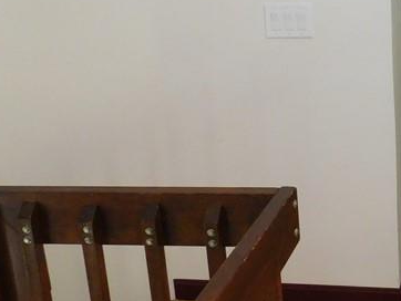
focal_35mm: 65
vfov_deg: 22.4
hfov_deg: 26.8
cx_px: 465
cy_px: 73
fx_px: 753
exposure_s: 1/25
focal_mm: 4
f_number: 3
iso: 400
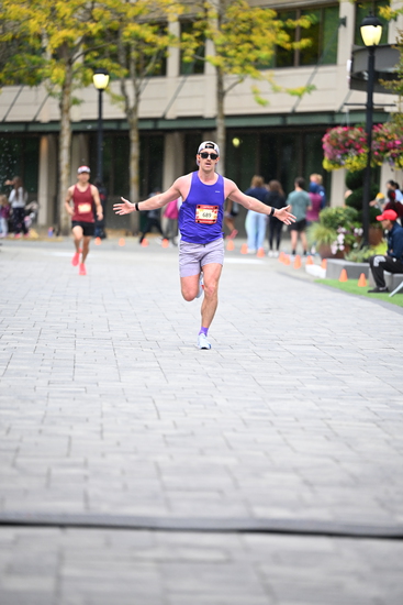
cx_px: 202
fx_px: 2769
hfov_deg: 8.3
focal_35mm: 165
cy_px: 302
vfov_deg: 12.4
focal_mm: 165
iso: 1250
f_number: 2.8
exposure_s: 1/1600
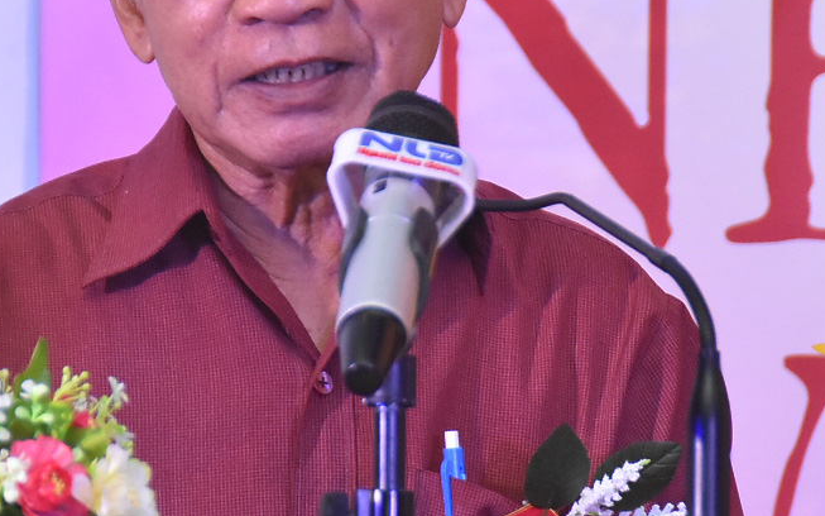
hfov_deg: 3.3
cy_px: 49
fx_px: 14501
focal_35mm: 645
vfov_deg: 2.0
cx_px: 318
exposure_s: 1/200
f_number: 5.6
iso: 2200
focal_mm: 170
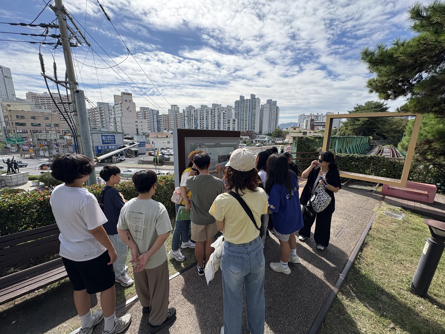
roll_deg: -0.4
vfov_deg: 85.7
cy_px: 167
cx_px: 222
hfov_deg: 102.1
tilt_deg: -11.1
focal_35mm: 14
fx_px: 180
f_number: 2.2
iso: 64
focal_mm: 2.22
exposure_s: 1/1748
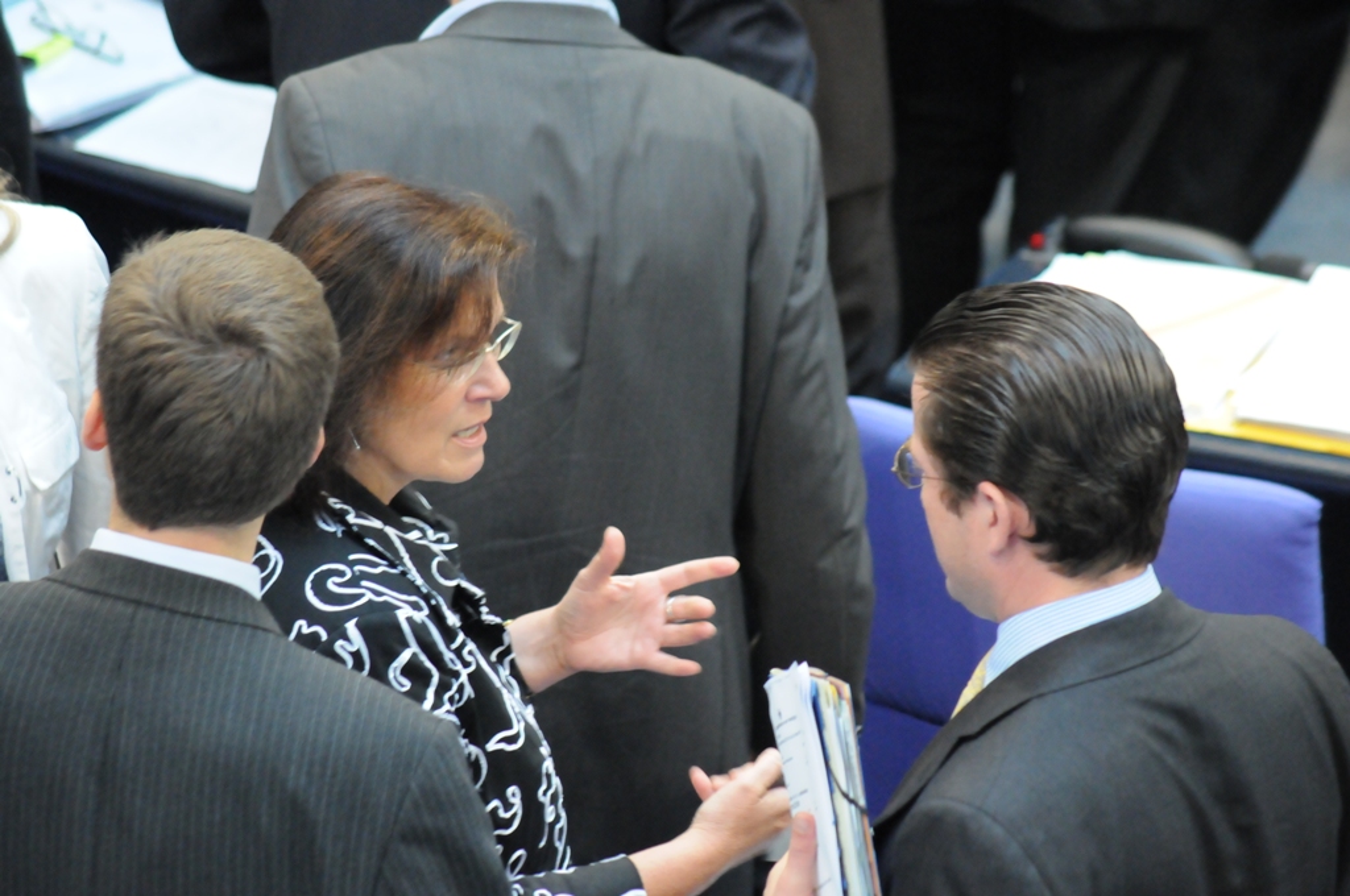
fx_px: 10393
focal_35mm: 278
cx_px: 675
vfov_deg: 4.9
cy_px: 448
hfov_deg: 7.4
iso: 3200
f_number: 5
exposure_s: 1/60
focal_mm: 185
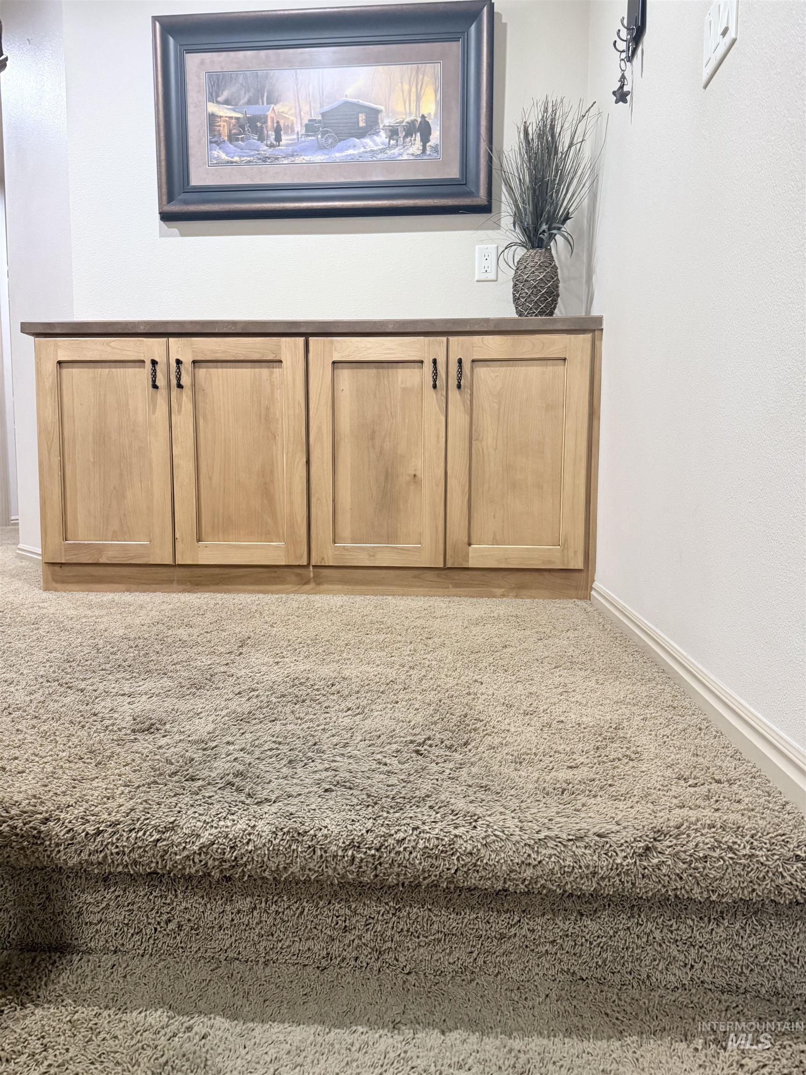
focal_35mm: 24
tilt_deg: -5.7
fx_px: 745
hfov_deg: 56.8
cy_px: 538
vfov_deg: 71.6
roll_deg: -0.4
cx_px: 403
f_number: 1.78
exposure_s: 1/60
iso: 500
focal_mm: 6.76
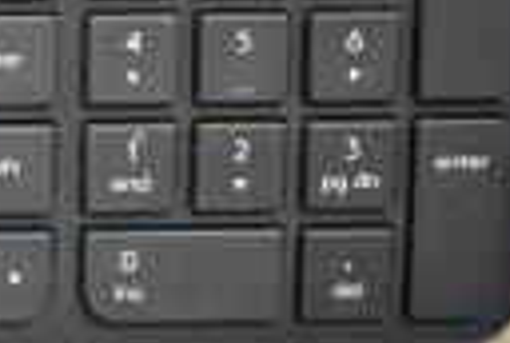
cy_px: -181
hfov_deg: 11.5
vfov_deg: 8.6
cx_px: -570
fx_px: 2229
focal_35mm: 157
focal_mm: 22
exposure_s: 1/40
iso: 4500
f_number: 3.8
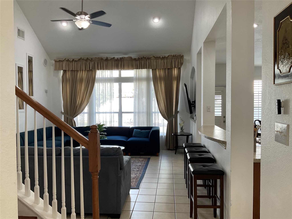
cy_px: 110
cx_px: 146
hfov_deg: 61.7
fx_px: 245
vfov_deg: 48.2
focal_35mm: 29
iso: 32
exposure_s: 1/60
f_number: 1.8
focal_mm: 3
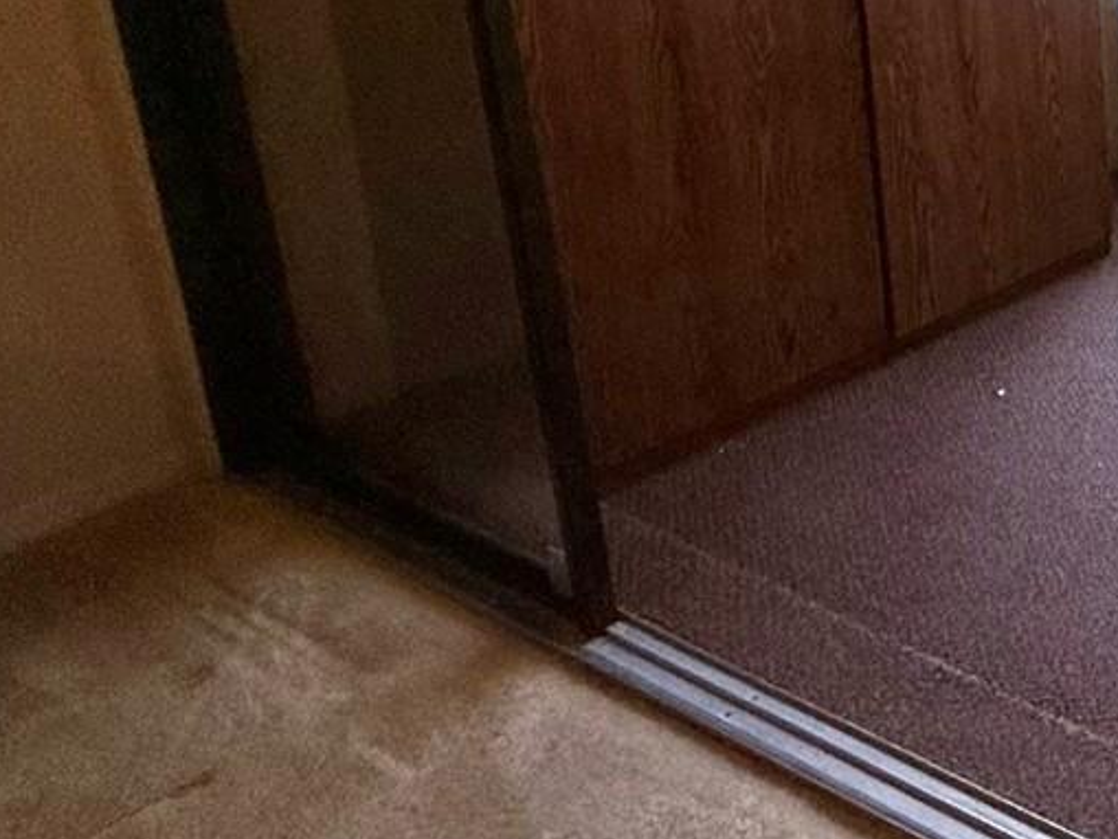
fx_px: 1421
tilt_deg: -12.8
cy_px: -57
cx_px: 1696
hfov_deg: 27.9
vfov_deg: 29.9
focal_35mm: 44
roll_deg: -1.2
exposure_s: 1/168
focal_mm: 2.22
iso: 50
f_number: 2.2
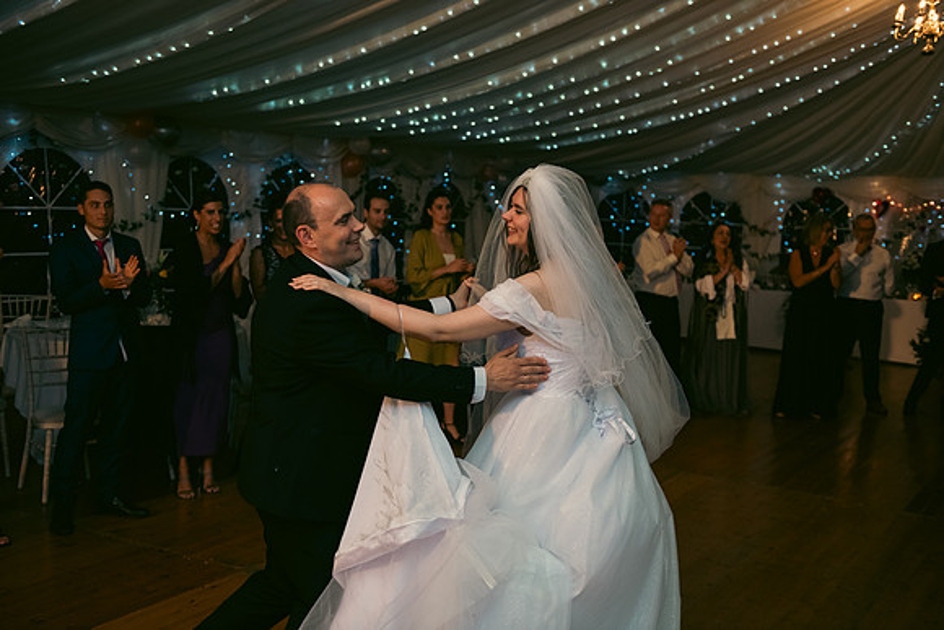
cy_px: 315
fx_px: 1049
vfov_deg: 33.4
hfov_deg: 48.4
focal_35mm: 40
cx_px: 472
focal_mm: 40
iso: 800
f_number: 3.5
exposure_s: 1/160
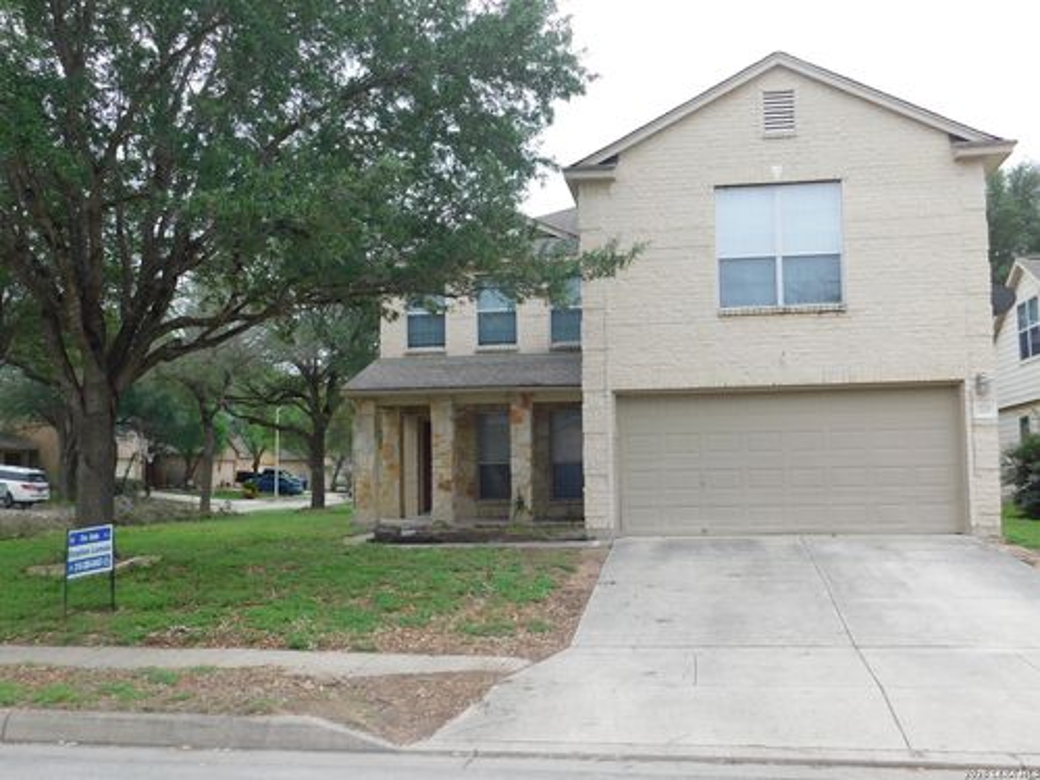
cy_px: 390
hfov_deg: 51.4
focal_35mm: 36
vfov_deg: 39.7
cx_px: 520
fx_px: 1082
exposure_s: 1/640
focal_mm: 6.3
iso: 125
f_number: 3.5
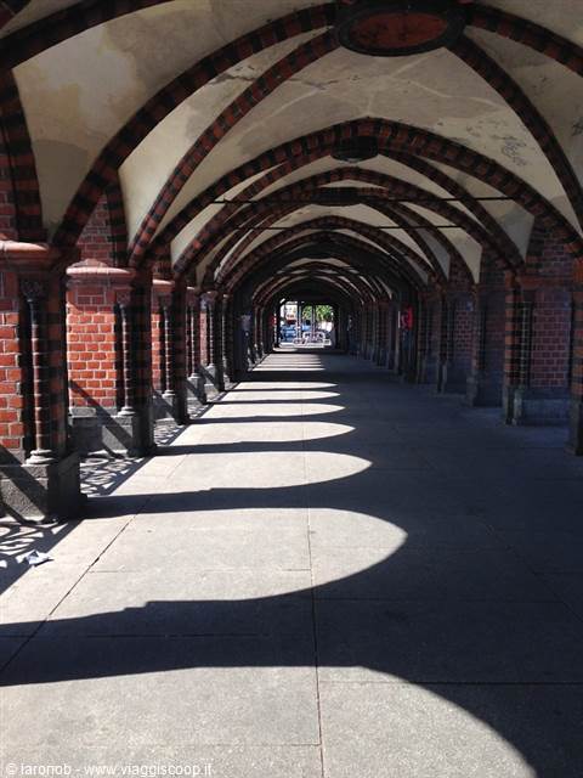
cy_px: 389
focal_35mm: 33
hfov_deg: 42.9
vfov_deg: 55.4
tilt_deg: -5.3
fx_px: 741
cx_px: 292
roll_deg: +0.1
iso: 50
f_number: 2.4
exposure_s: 1/455
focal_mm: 4.12
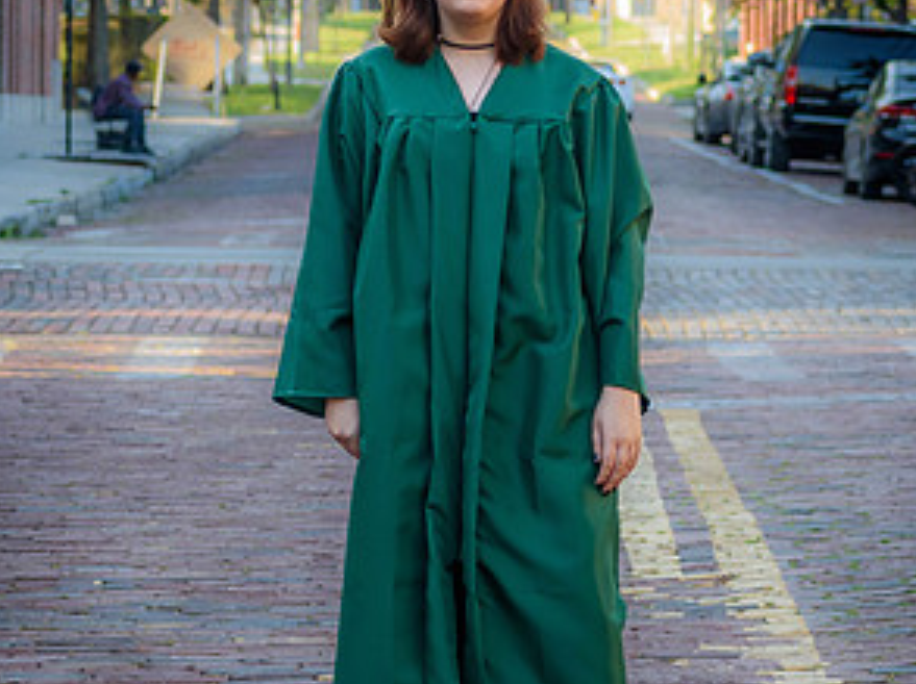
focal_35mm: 233
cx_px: 632
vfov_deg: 6.4
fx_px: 6158
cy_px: 387
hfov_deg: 8.5
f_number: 4.5
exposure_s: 1/320
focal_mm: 70
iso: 400
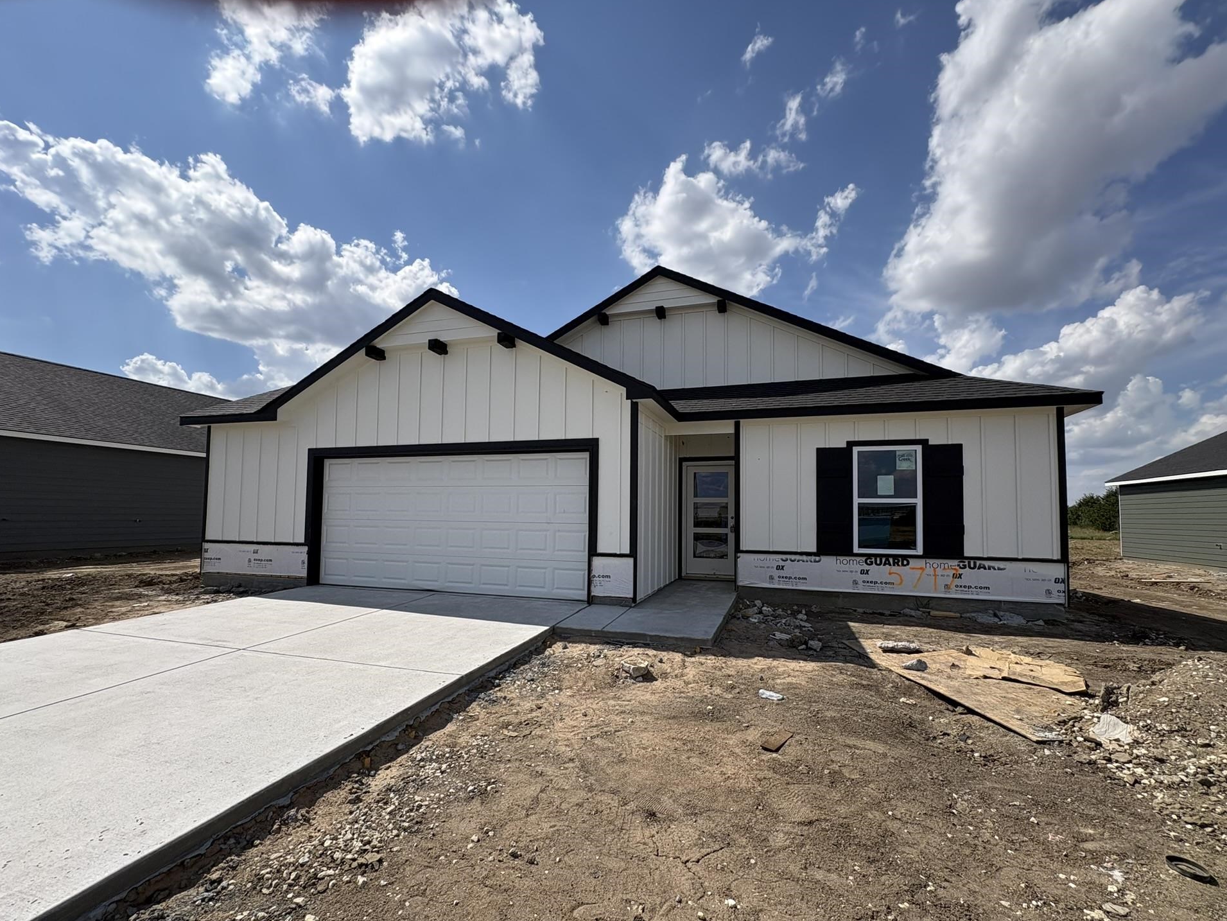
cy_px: 490
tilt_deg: +4.0
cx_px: 622
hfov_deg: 98.2
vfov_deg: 81.7
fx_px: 532
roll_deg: -0.4
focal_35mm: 15
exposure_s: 1/2584
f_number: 2.2
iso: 50
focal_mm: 2.22
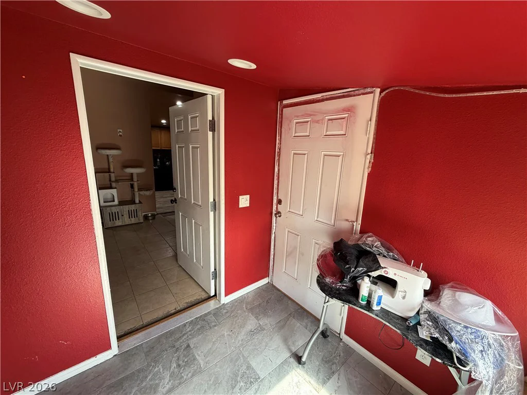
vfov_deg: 85.7
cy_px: 198
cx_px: 264
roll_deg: -1.7
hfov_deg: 102.1
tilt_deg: -12.9
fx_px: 213
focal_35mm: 14
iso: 200
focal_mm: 2.22
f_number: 2.2
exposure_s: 1/121
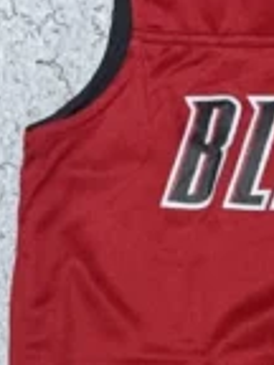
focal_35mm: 96
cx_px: 370
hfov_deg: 14.6
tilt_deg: -76.4
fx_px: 1013
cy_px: 278
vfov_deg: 20.3
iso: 125
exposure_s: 1/100
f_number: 1.6
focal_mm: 4.2
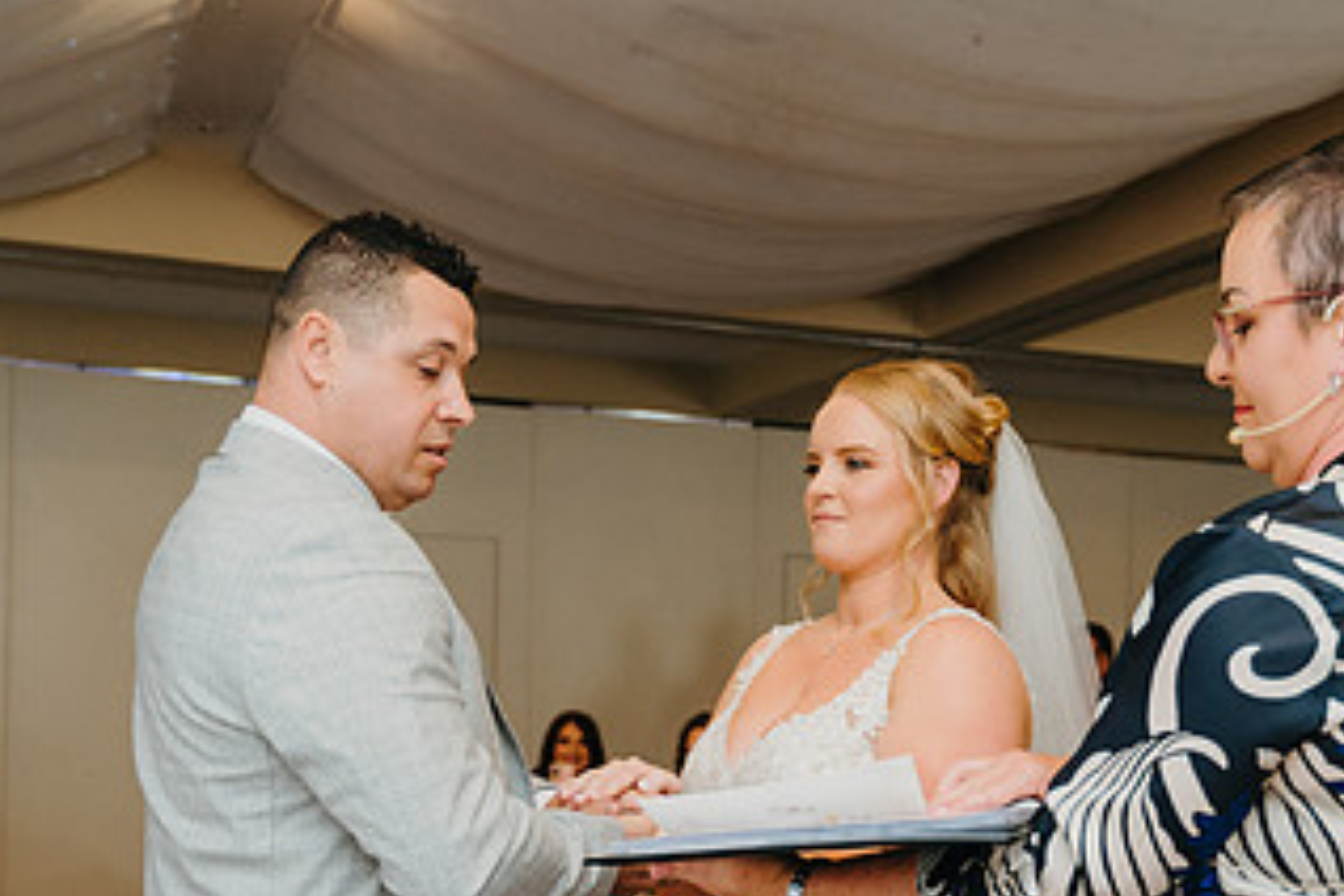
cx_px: 761
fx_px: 1904
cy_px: 750
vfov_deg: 25.9
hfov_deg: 38.8
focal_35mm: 51
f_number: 2.8
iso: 800
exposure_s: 1/160
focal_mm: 28
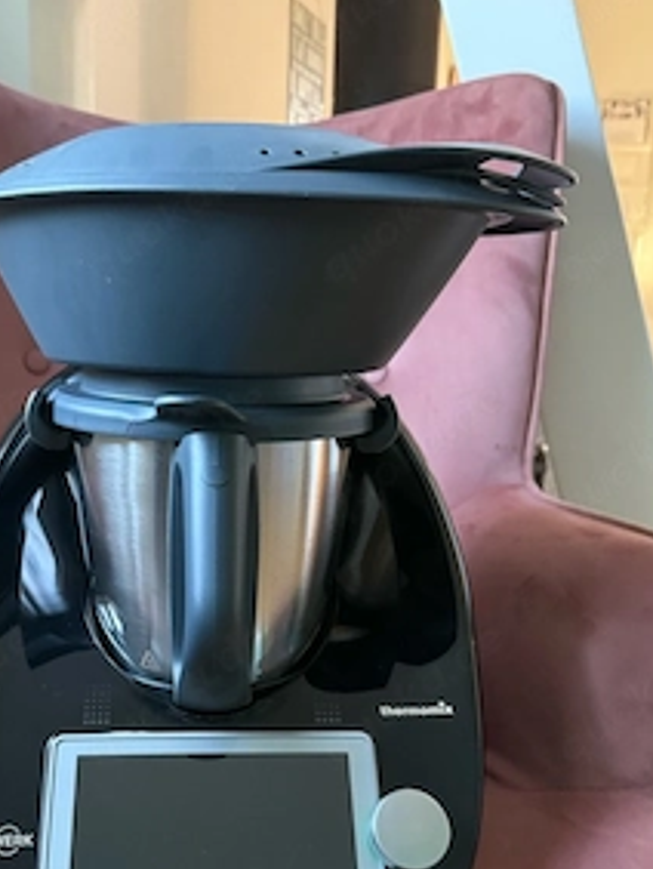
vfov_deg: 53.8
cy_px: 487
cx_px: 243
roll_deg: -2.7
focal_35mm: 34
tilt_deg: -11.1
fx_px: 854
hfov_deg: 41.5
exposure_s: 1/57
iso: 800
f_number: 1.78
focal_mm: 6.76
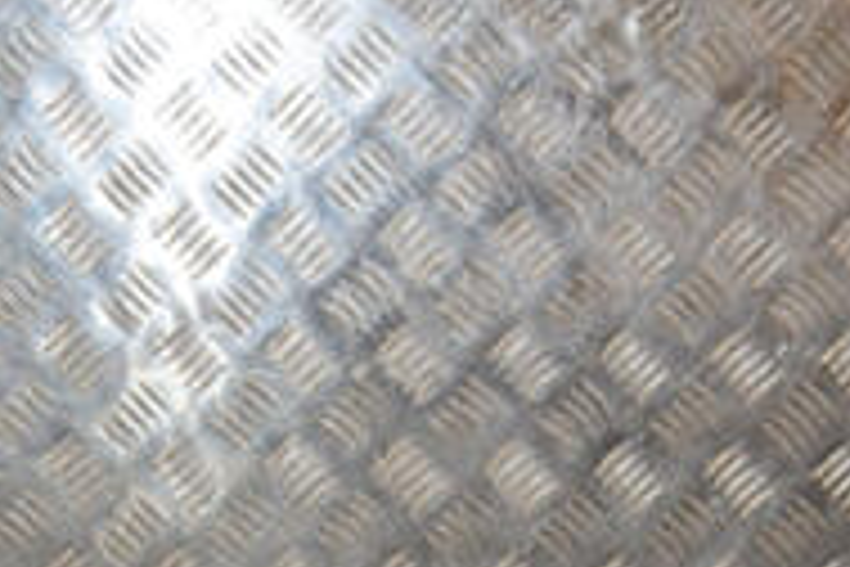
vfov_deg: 10.7
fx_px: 2928
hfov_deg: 16.4
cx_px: 193
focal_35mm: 124
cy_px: 819
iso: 800
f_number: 6.3
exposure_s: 1/200
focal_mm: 26
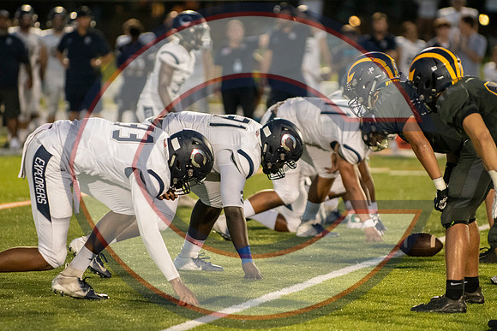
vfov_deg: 4.6
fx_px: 4142
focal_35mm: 300
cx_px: 248
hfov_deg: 6.9
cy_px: 166
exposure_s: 1/1600
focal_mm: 200
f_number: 2.8
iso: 7200
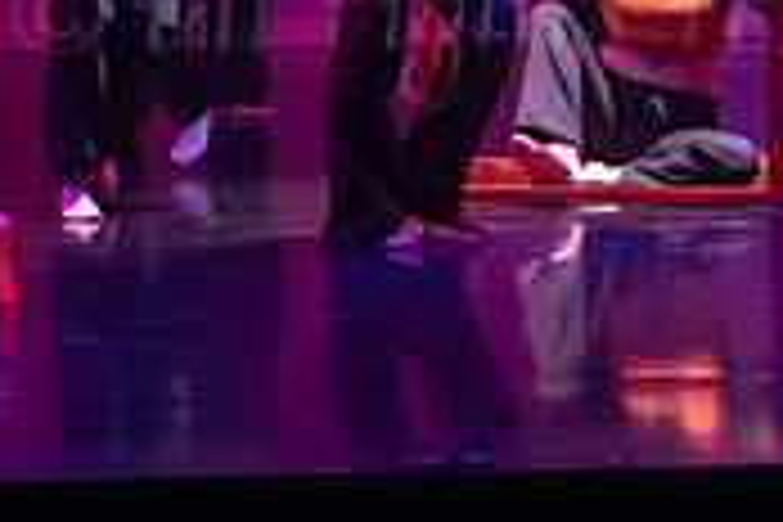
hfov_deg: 7.4
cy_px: -23
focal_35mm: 278
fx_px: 6046
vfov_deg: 4.9
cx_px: 647
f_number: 2.8
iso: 4000
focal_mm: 75
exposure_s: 1/250
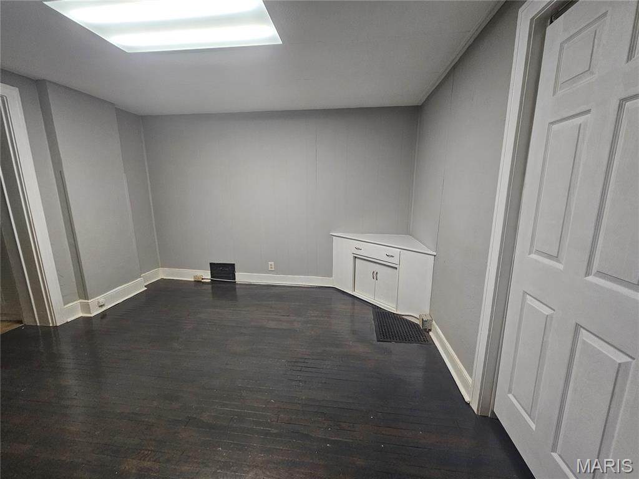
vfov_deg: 89.9
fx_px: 240
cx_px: 320
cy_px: 240
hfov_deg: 106.2
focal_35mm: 13
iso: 250
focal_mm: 2.2
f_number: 2.2
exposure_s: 1/60
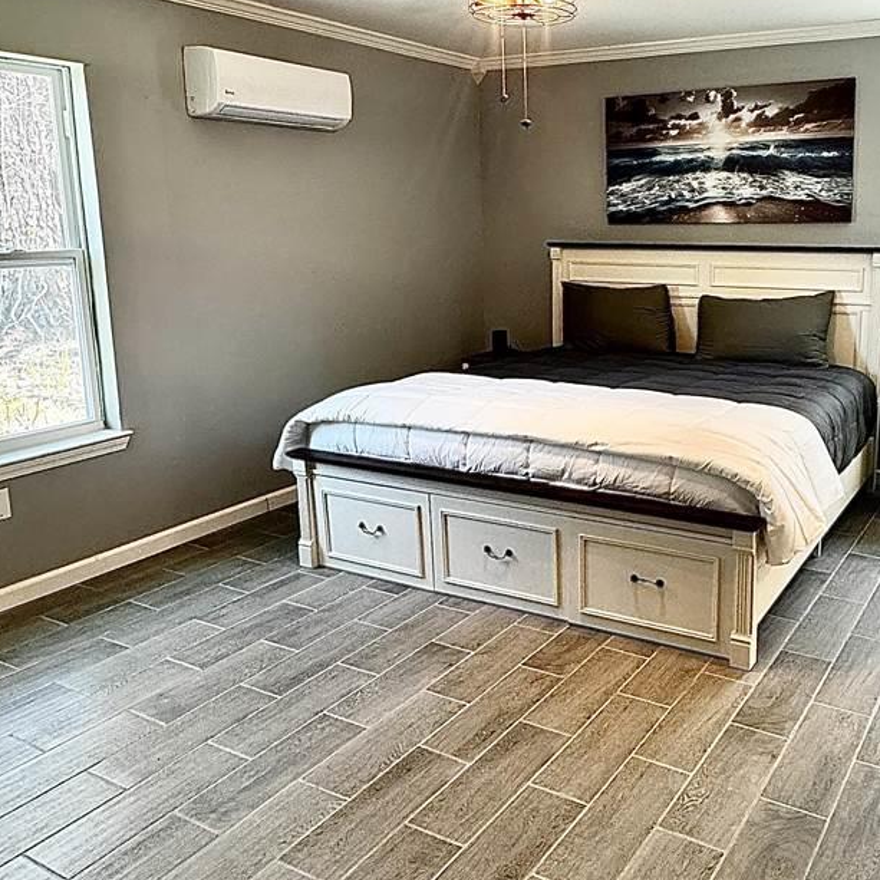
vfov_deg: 52.3
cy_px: 375
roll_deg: +0.4
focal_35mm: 31
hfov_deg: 51.2
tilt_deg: -10.7
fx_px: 892
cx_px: 610
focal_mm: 2.22
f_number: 2.2
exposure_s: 1/60
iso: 250
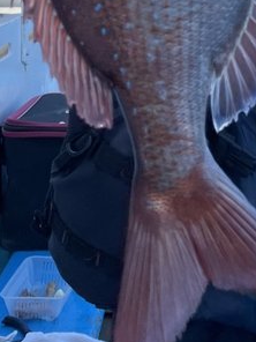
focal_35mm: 75
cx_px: 276
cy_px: -73
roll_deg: -3.4
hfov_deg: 18.9
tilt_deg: +3.3
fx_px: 740
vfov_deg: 23.6
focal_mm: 4.2
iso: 32
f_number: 1.6
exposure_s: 1/1401
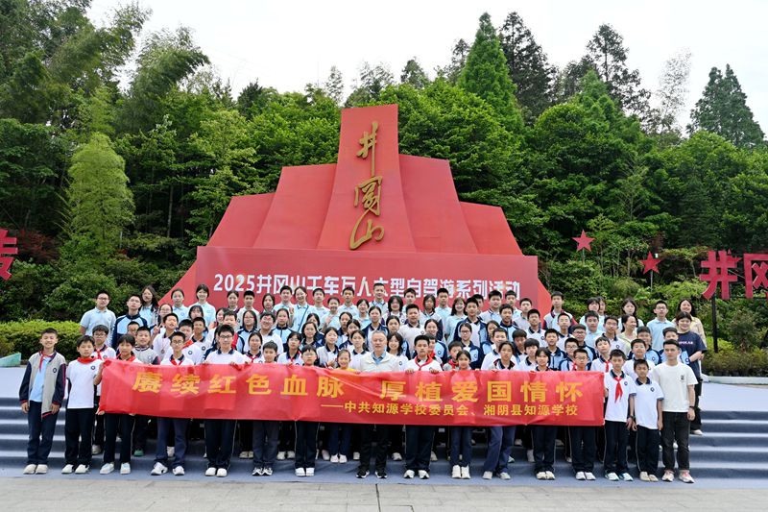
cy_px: 256
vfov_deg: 43.6
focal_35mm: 30
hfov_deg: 61.9
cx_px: 384
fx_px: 640
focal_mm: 20
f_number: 6.3
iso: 100
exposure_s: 1/320
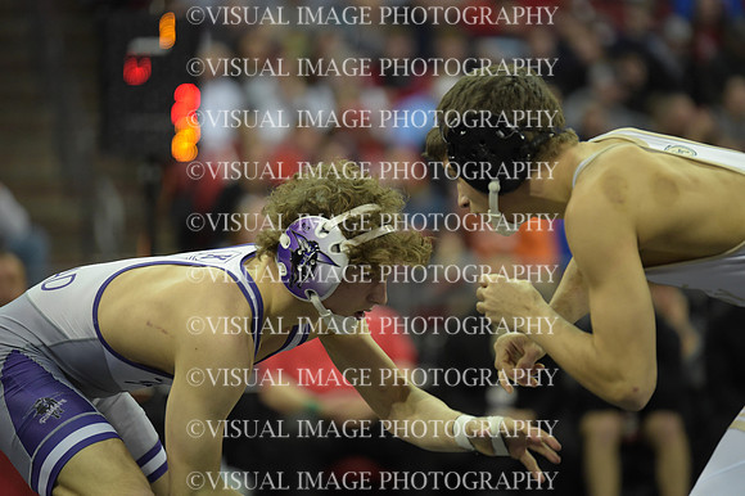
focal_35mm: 190
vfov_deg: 7.2
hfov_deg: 10.8
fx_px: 3930
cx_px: 372
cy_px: 248
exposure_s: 1/1250
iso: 4500
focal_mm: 190
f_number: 2.8
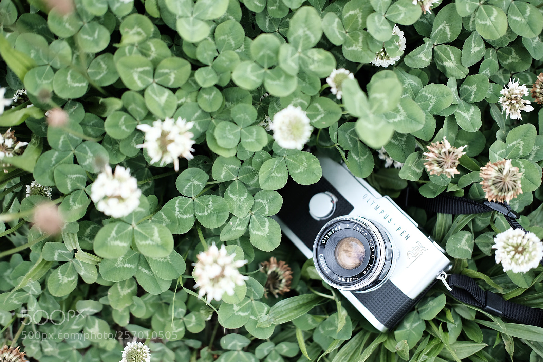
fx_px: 799
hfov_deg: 37.5
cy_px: 181
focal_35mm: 53
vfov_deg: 25.5
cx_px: 272
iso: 400
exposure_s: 1/1250
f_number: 2
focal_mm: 35
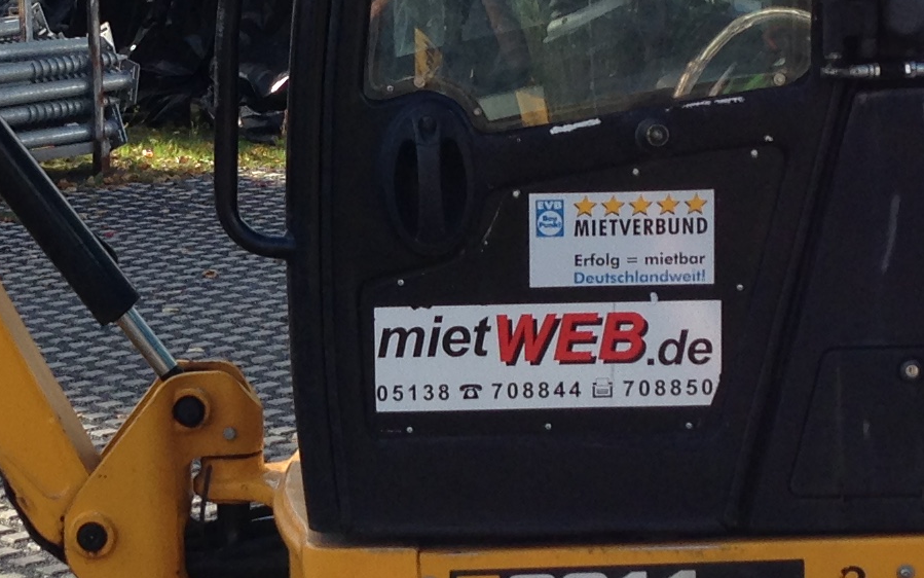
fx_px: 3198
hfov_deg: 16.3
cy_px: 300
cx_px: 157
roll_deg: +0.8
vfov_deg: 10.3
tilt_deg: -9.5
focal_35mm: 127
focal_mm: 4.12
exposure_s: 1/507
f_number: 2.4
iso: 50
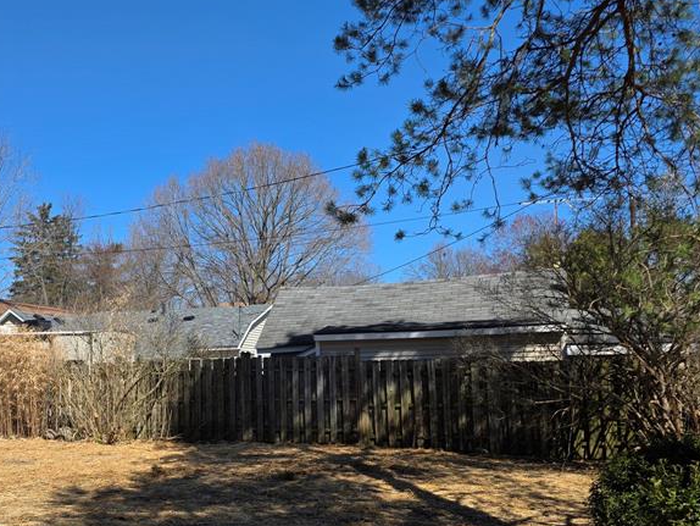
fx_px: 829
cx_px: 218
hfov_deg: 44.9
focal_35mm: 41
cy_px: 342
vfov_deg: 34.9
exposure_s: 1/5017
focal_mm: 6.3
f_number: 1.7
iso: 80
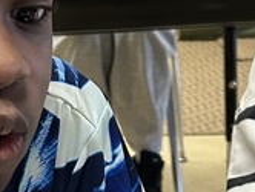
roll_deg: +1.2
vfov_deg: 8.8
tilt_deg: -29.2
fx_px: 1180
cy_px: 390
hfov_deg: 12.3
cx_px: 135
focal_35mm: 160
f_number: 1.5
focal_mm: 5.7
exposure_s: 1/60
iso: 250
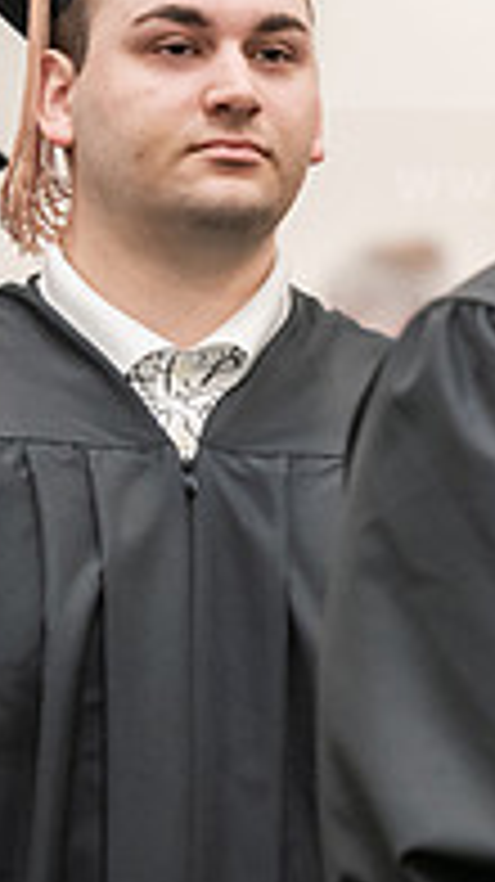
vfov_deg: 5.2
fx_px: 9794
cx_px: 189
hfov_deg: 2.9
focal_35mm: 419
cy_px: 277
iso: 2500
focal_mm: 135
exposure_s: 1/200
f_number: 3.2
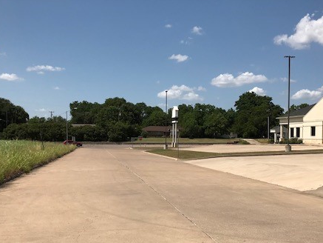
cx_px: 184
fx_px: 383
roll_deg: +0.3
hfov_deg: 45.6
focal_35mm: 41
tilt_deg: +0.6
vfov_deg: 35.0
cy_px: 149
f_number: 1.8
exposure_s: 1/4566
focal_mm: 3.99
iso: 20
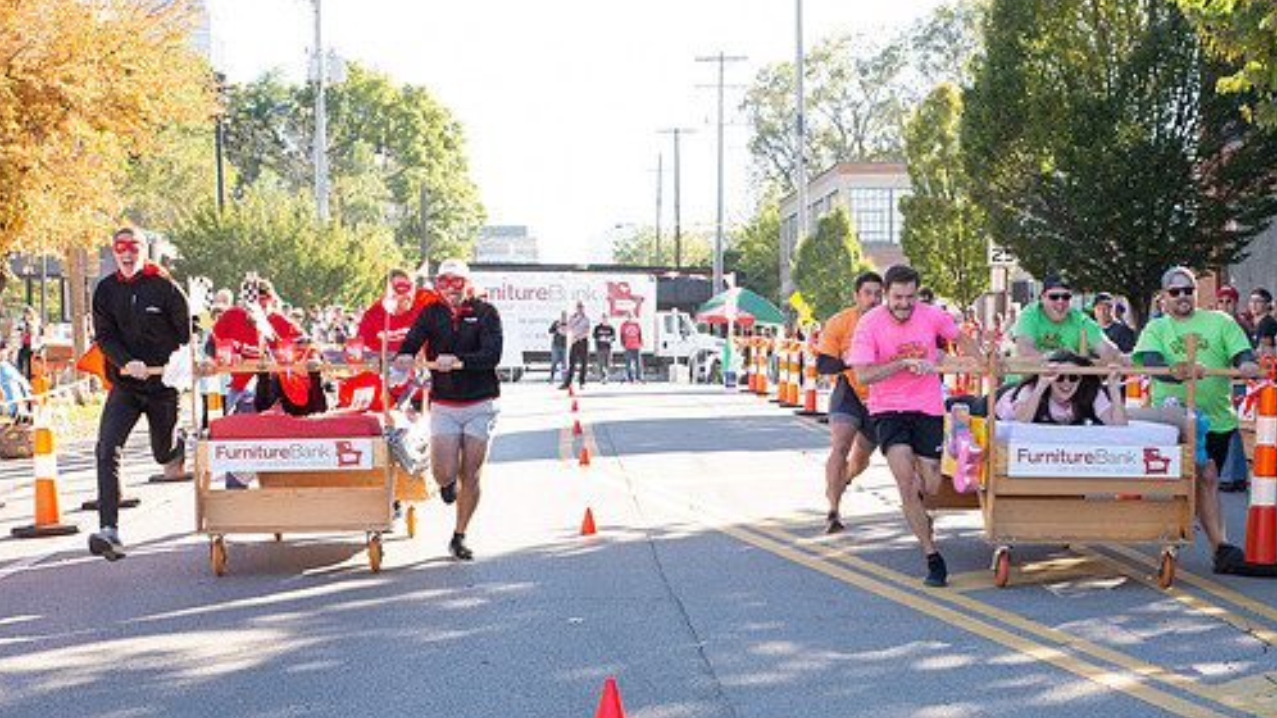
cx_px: 638
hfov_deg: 31.9
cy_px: 400
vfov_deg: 18.2
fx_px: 2235
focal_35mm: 66
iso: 640
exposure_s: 1/200
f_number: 7.1
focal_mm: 45
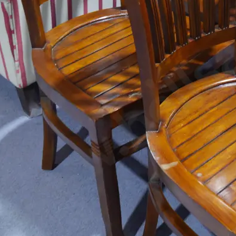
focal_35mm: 78
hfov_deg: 21.1
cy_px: 38
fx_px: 602
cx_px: 258
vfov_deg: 21.8
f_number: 4
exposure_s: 1/60
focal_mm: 17
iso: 1000
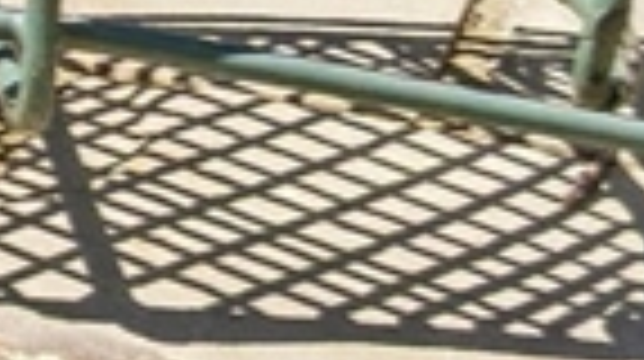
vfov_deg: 6.3
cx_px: -644
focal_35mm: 165
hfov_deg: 11.7
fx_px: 2814
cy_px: -952
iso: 100
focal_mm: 15
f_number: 8
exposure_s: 1/125
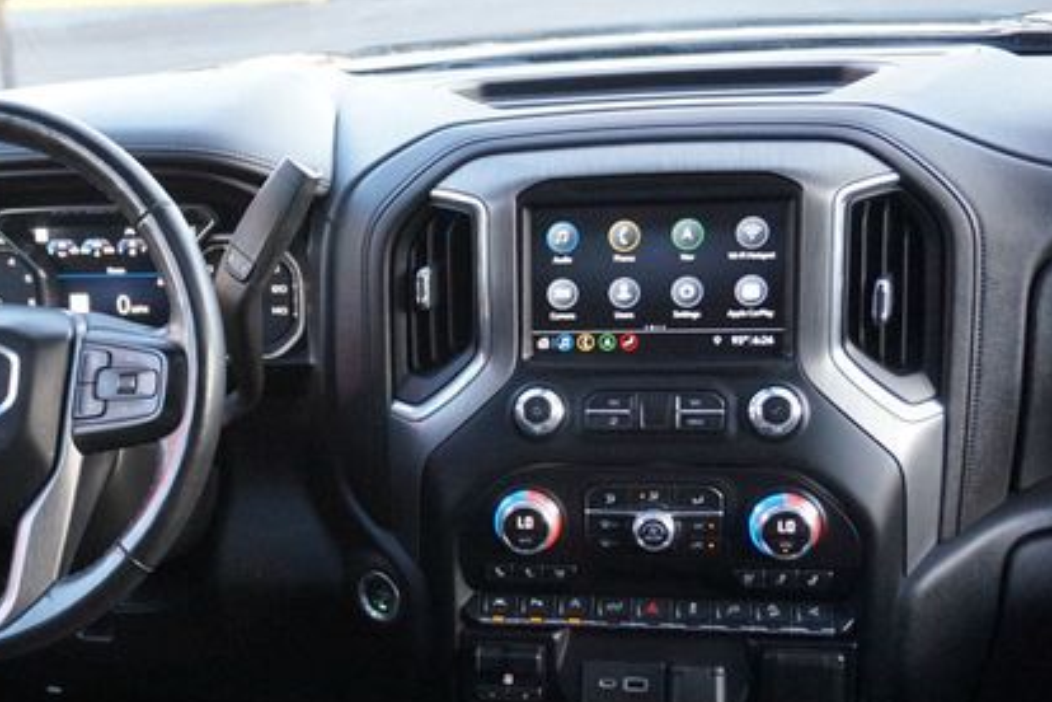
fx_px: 1490
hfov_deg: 37.8
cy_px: 448
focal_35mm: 51
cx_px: 249
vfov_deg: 26.4
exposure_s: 1/160
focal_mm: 22
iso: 2000
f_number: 4
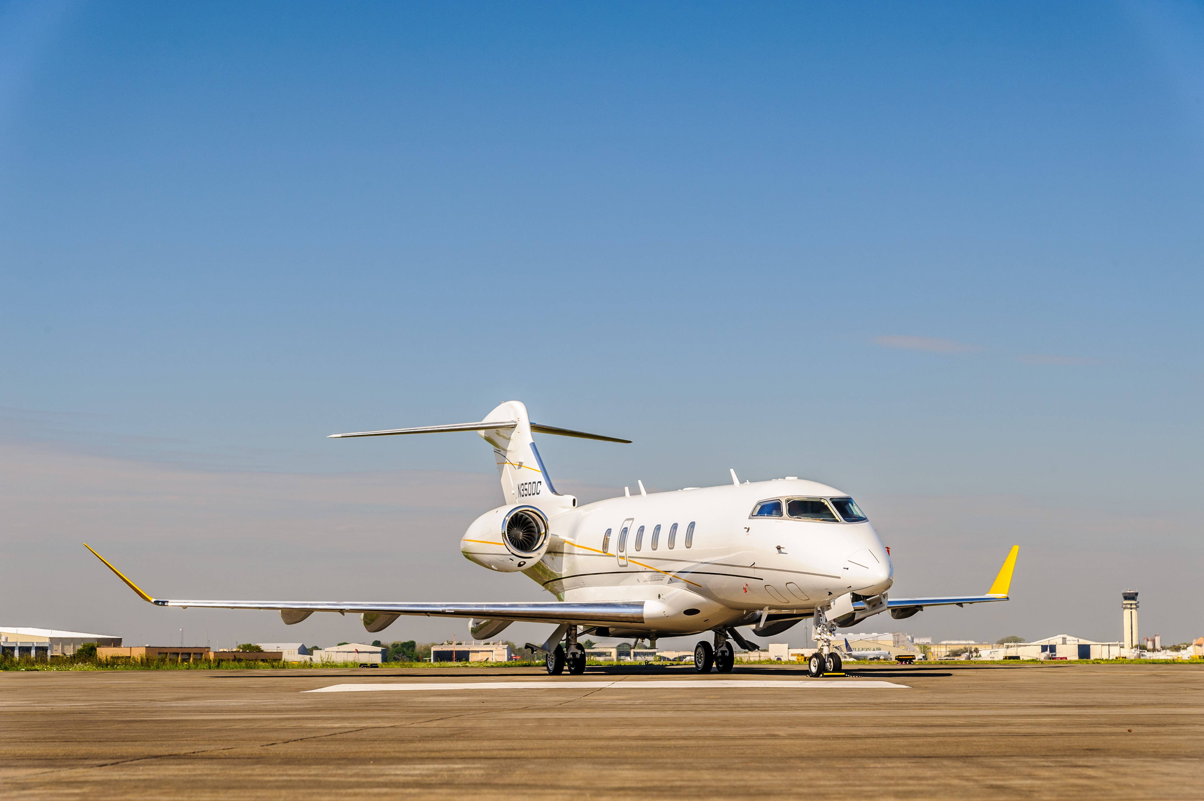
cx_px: 602
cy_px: 400
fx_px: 2841
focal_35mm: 85
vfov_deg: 16.1
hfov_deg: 23.9
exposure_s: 1/320
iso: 400
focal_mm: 85
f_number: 8
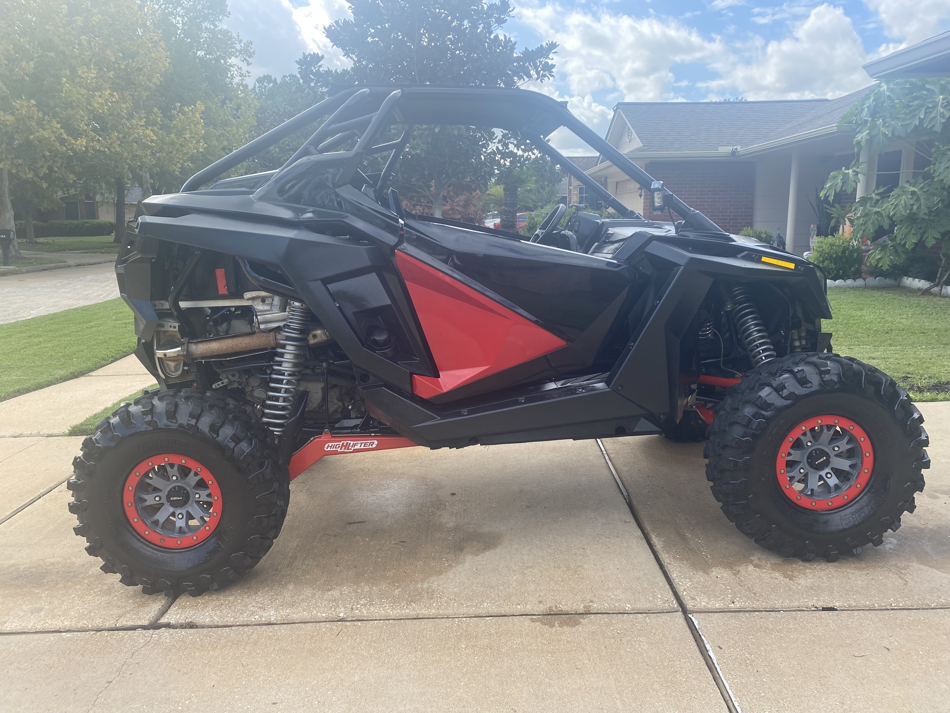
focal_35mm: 26
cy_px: 356
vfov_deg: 53.1
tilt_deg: -11.3
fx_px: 714
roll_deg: -0.3
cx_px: 475
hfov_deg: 67.3
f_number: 1.8
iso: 32
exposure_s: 1/833
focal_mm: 4.25
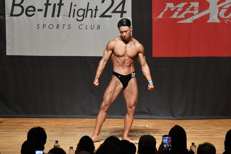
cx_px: 116
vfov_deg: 5.1
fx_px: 1732
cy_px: 77
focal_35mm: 270
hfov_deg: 7.6
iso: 12800
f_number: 5.6
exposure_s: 1/400
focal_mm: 180
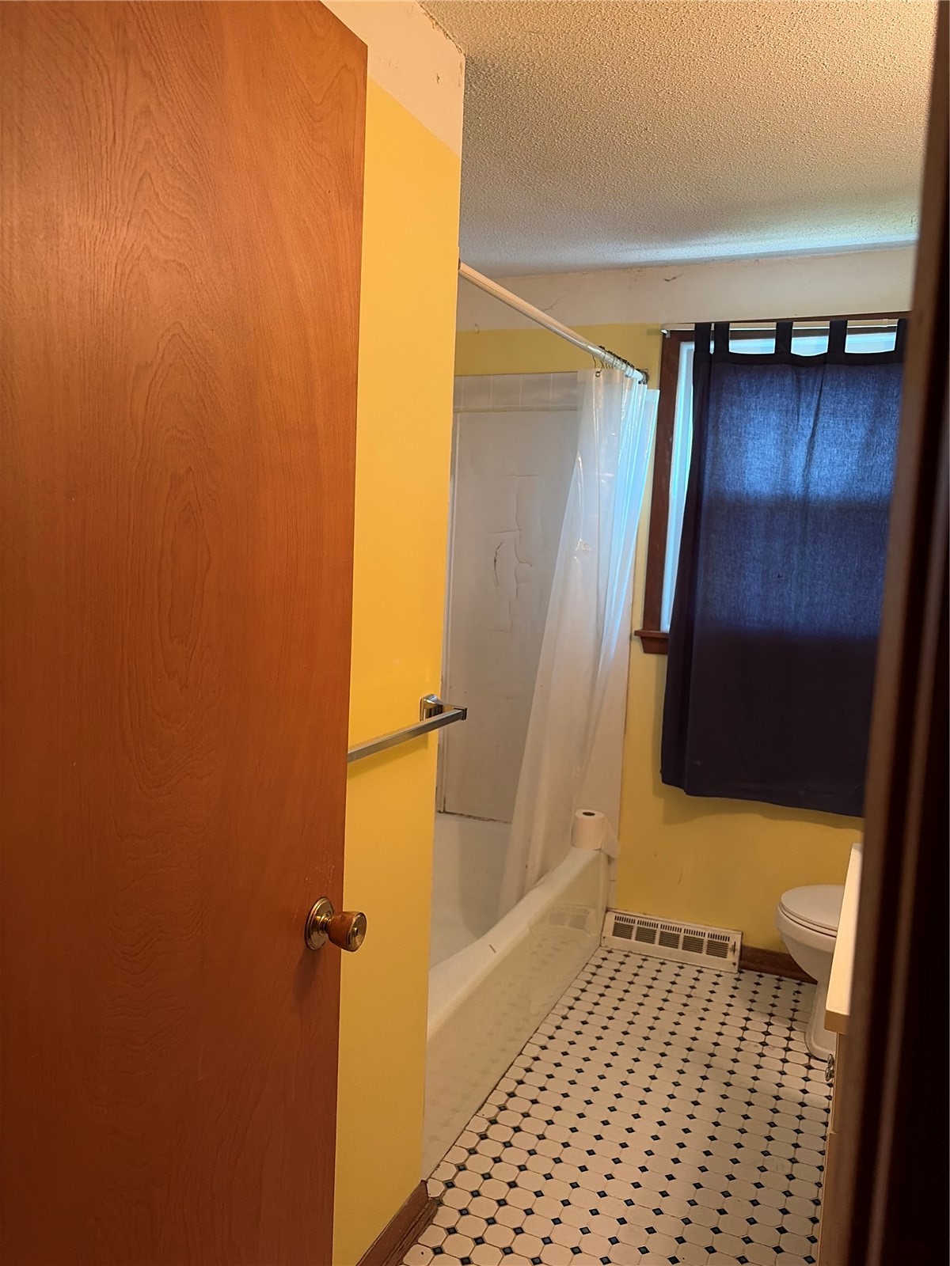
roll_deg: -3.4
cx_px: 475
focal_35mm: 26
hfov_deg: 53.1
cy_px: 633
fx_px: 951
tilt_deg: -5.5
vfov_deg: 67.3
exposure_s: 1/60
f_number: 1.6
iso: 320
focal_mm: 5.96
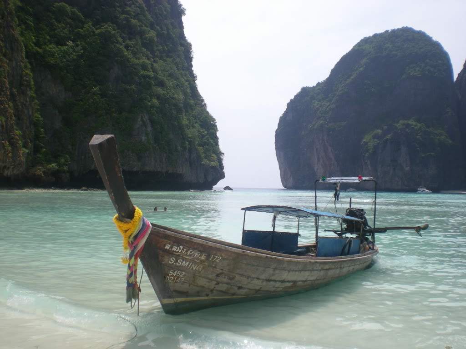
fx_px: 512
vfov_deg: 37.7
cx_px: 233
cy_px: 174
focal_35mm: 38
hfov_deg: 49.0
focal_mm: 6.3
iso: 50
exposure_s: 1/510
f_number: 4.6
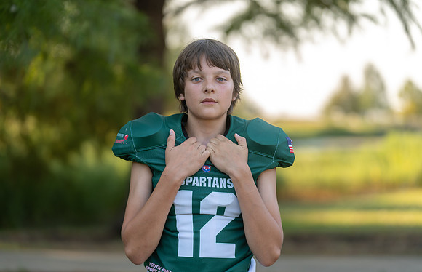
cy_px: 140
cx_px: 211
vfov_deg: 11.3
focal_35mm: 118
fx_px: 1371
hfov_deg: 17.5
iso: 100
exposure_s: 1/320
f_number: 2.8
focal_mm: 116
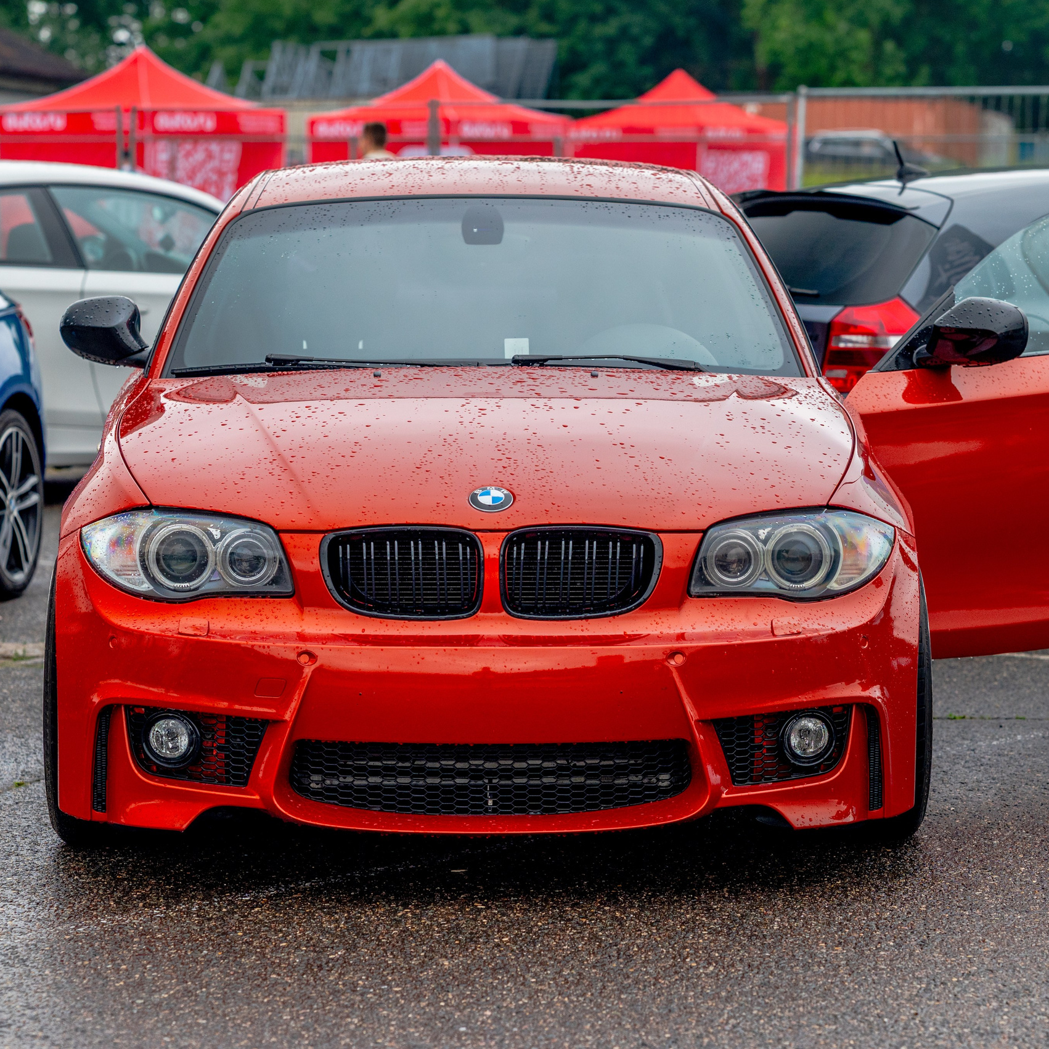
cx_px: 516
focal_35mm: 111
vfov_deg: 15.7
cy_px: 523
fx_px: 3806
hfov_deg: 15.7
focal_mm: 85
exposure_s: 1/800
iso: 400
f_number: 3.5
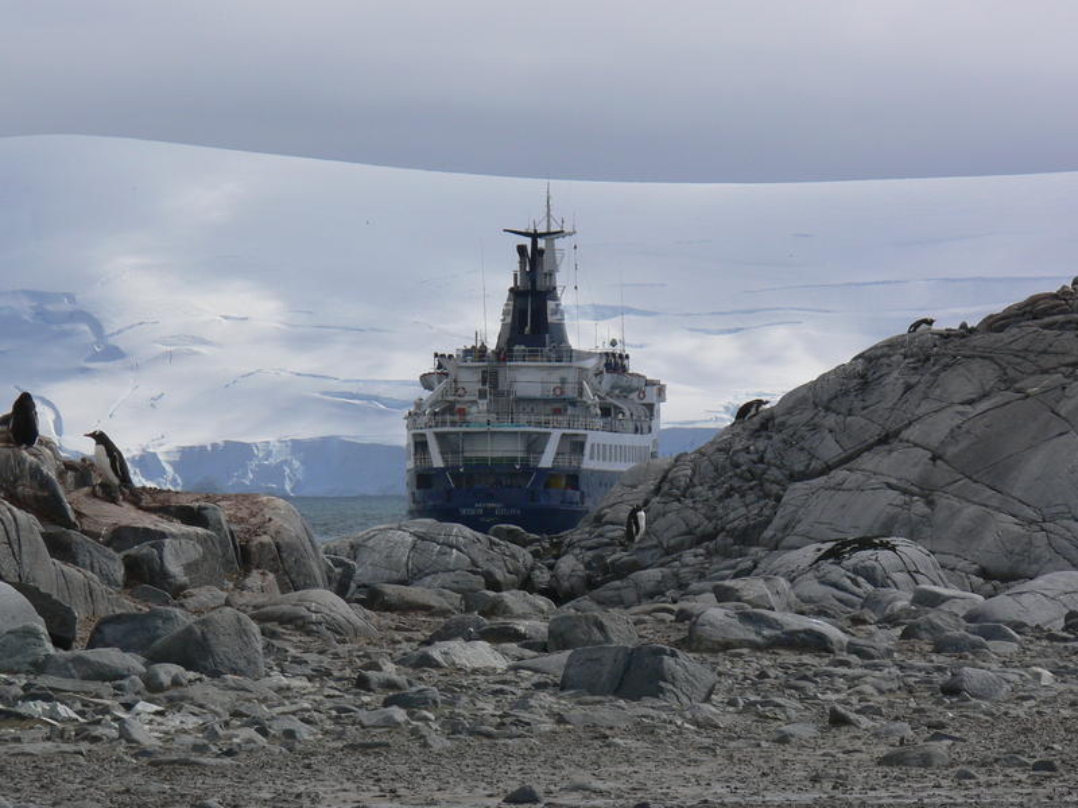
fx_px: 9405
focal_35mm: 302
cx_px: 539
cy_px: 404
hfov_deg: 6.6
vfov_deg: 4.9
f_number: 8
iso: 80
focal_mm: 50.1
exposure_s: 1/400
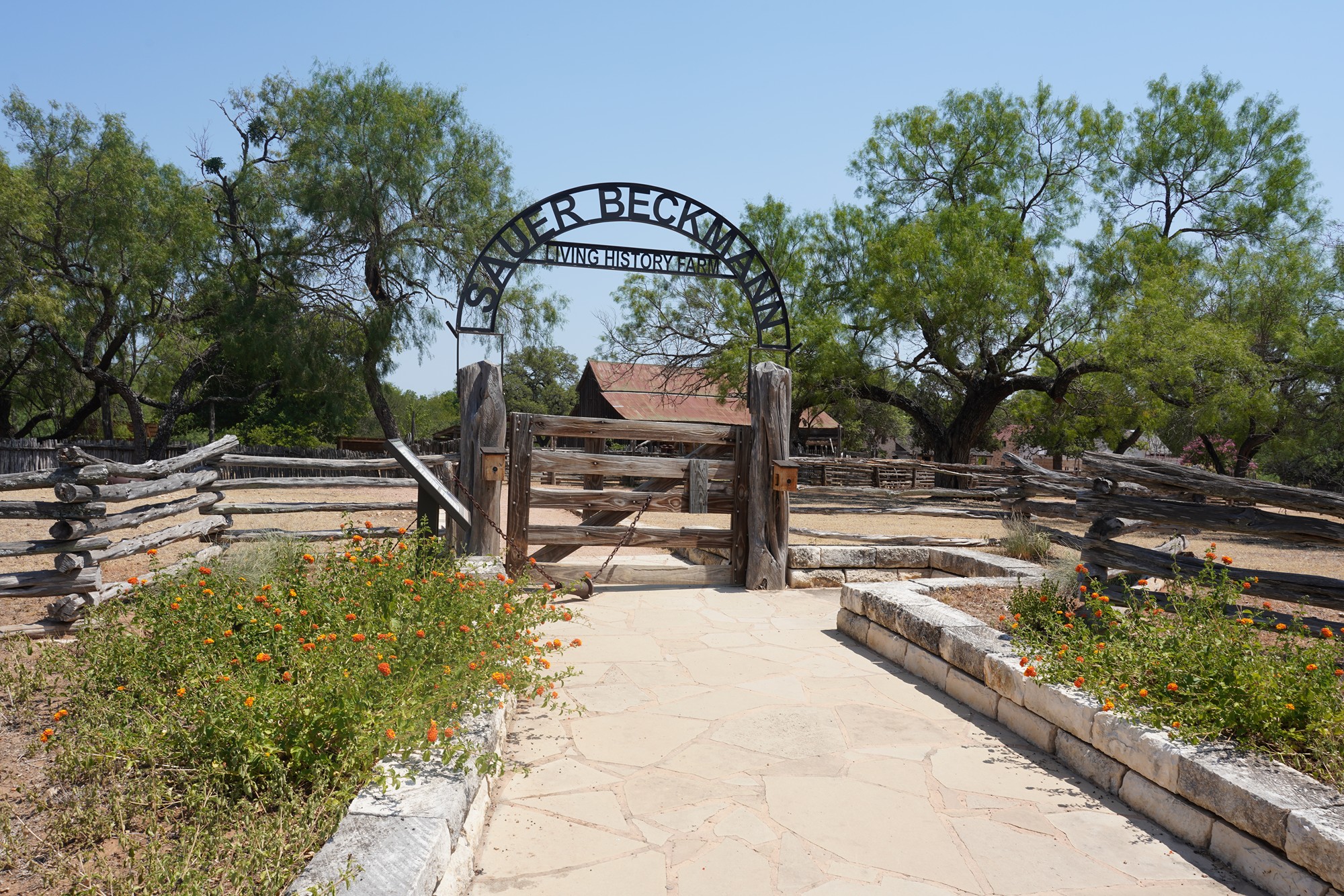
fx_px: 1045
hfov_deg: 65.5
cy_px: 448
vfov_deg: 46.4
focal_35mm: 28
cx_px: 672
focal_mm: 28
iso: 100
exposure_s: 1/100
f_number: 14
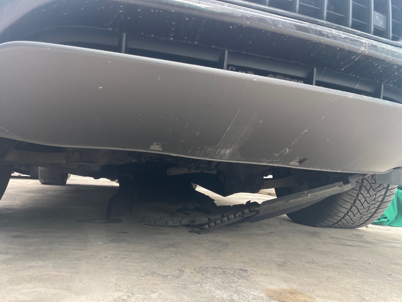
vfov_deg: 51.4
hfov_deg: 65.3
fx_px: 314
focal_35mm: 27
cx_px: 199
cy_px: 150
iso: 40
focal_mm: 4.2
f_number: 1.6
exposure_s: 1/121
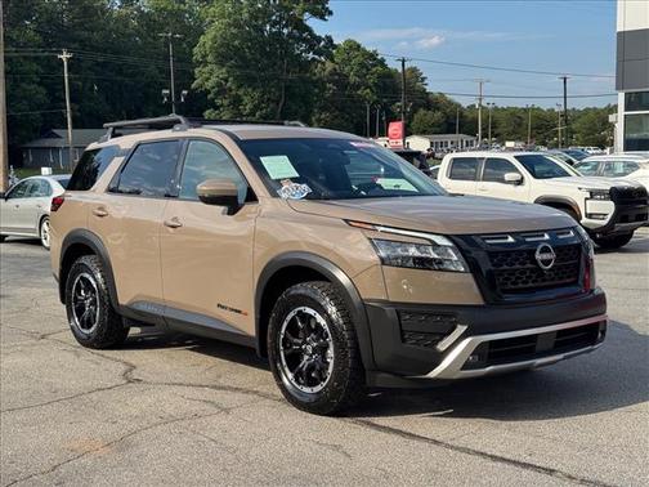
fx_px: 900
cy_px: 244
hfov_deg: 39.7
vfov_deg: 30.3
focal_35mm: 48
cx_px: 324
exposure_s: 1/3257
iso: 64
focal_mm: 6.76
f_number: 1.78
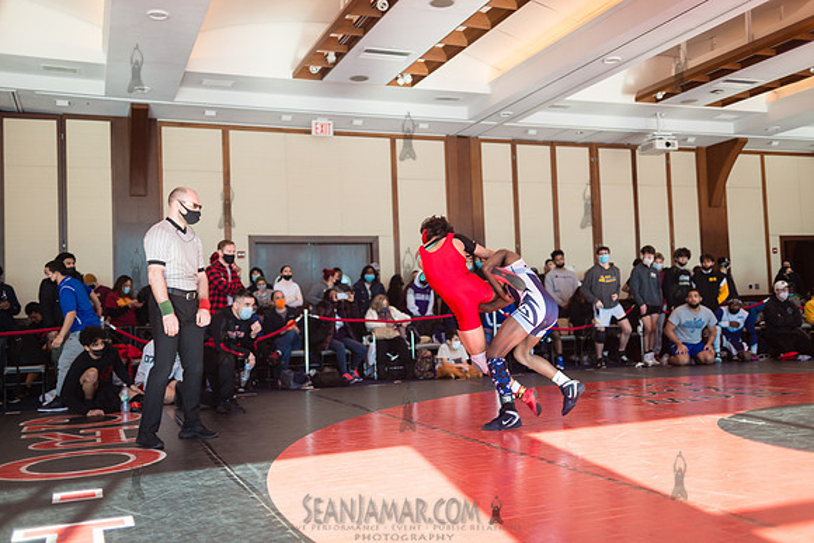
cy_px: 272
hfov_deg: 54.4
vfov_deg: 37.9
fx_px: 792
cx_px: 407
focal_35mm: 35
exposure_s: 1/400
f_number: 2.8
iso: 400
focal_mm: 35
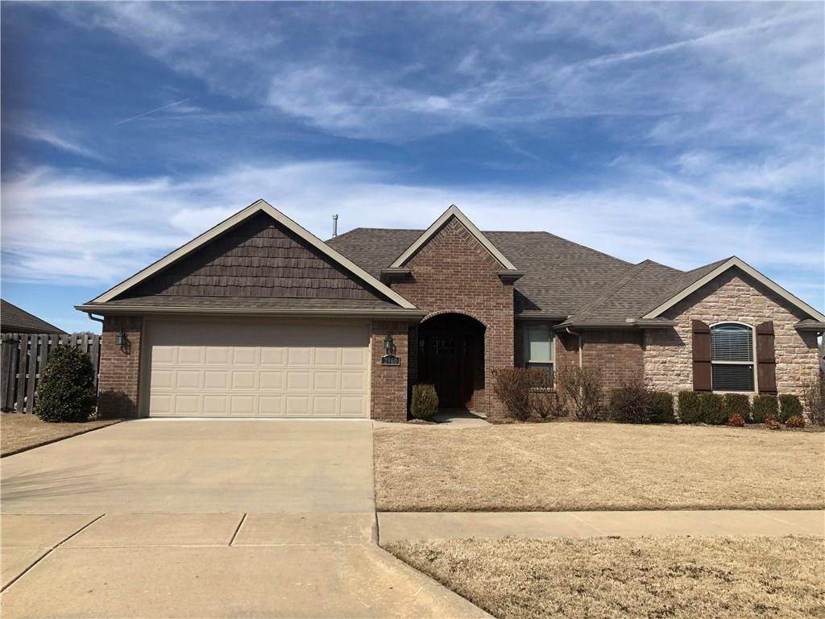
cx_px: 412
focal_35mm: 28
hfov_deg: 63.4
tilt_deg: +6.5
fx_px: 667
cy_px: 310
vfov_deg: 49.7
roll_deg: -1.2
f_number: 1.8
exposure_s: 1/1946
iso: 20
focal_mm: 4
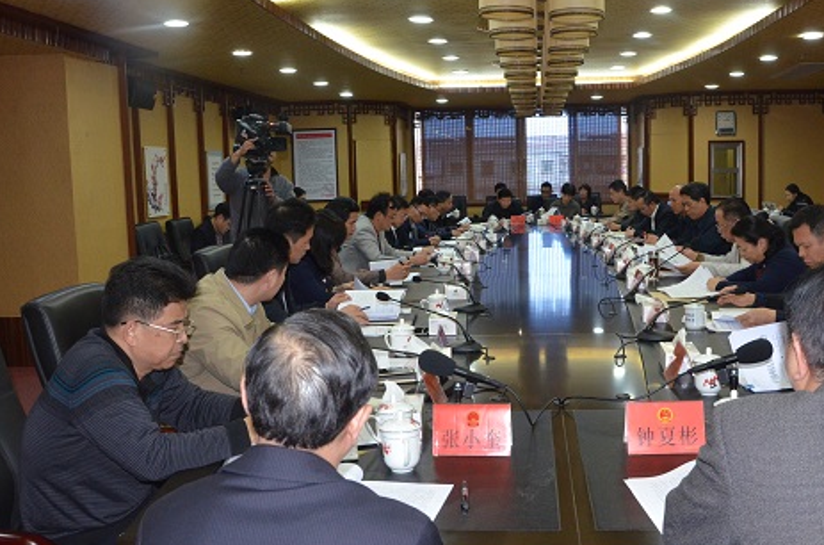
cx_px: 489
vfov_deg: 37.6
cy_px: 263
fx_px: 799
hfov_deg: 54.2
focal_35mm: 35
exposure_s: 1/60
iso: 1600
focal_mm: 18
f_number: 5.6
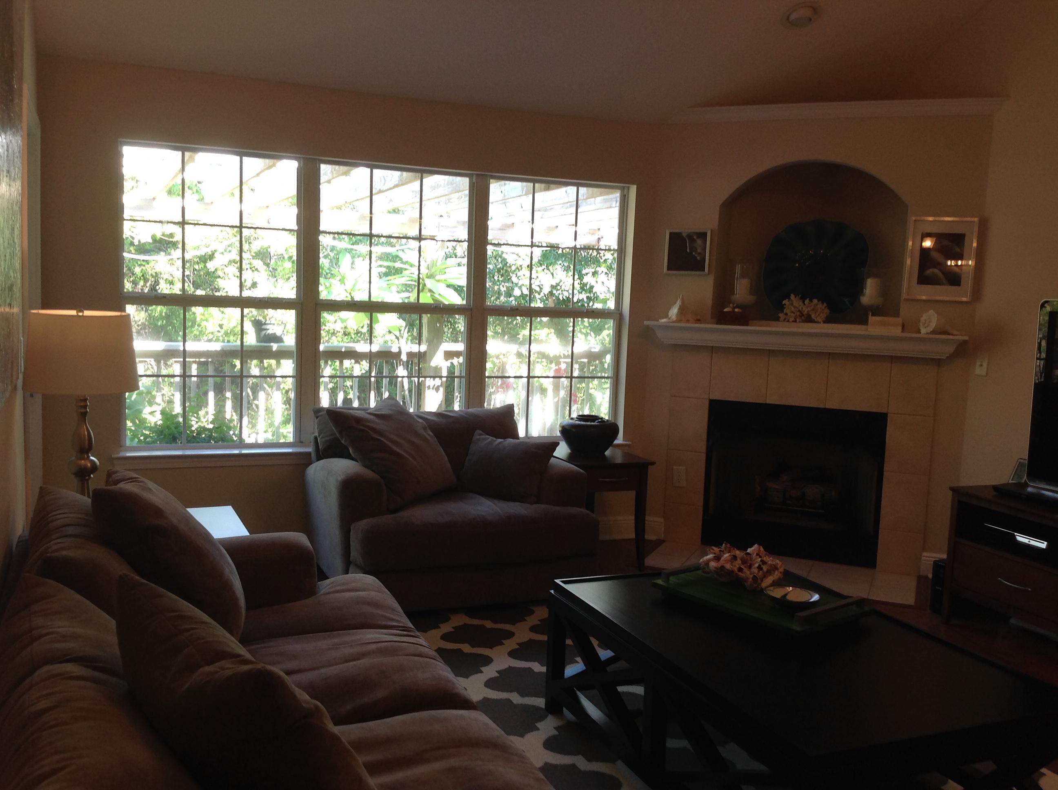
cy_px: 395
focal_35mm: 35
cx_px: 529
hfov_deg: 52.7
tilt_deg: -6.8
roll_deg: -1.5
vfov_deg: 40.6
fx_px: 1068
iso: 64
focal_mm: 4.28
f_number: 2.4
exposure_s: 1/40
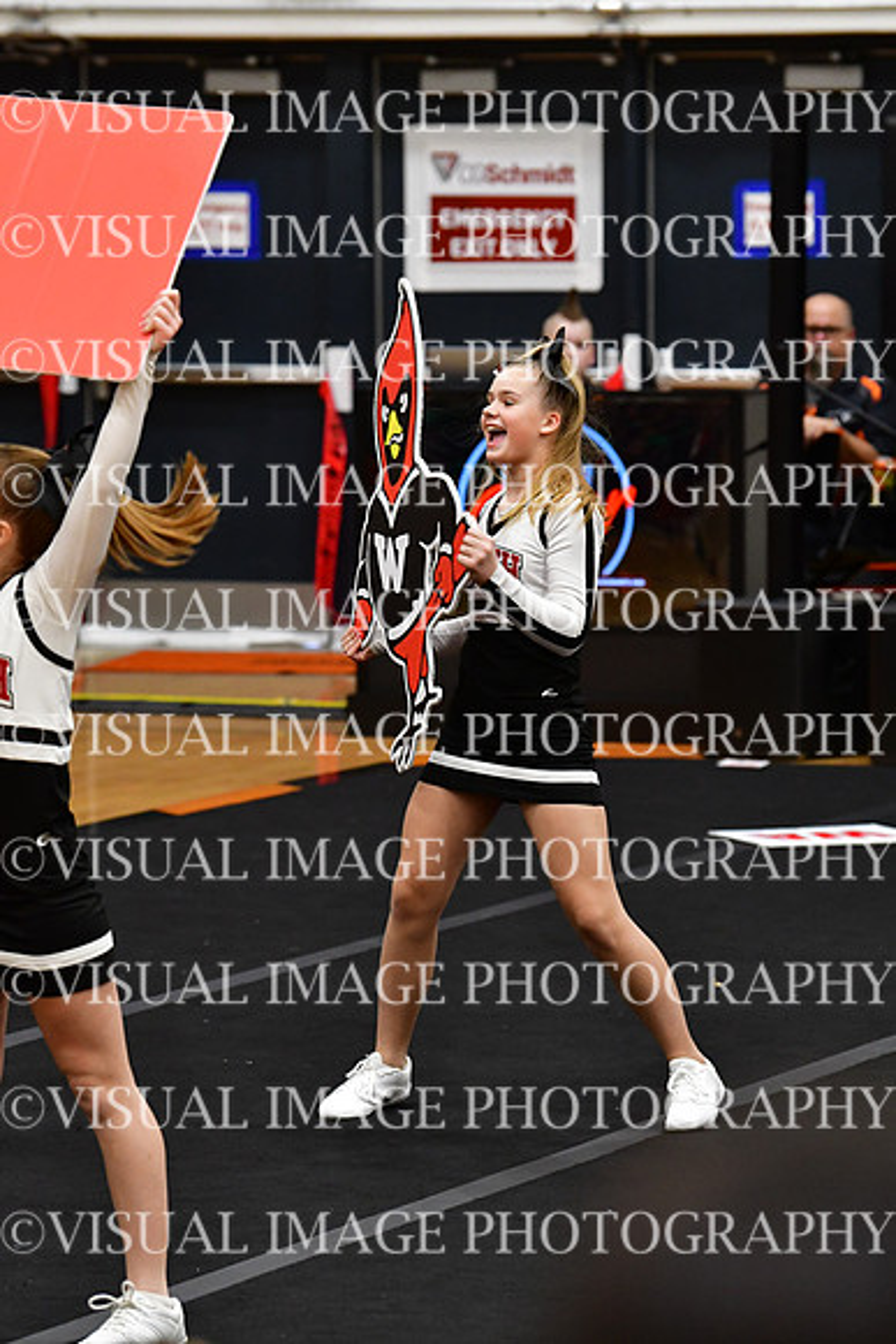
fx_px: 8394
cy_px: 672
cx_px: 448
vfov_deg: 9.1
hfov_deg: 6.1
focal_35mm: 225
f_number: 4
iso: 4000
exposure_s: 1/400
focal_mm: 150
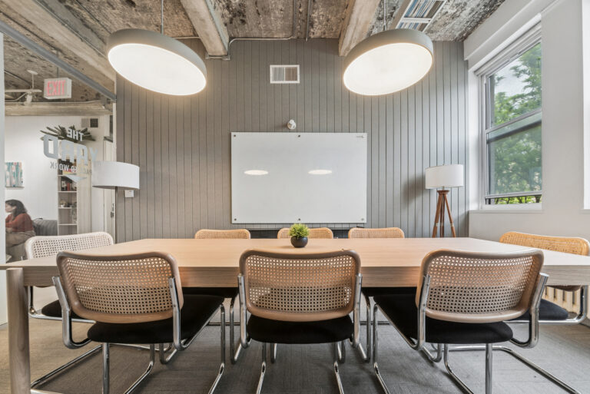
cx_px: 295
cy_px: 197
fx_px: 197
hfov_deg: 112.6
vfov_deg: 90.1
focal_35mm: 12
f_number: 11
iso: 100
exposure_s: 1/3.33
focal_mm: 12
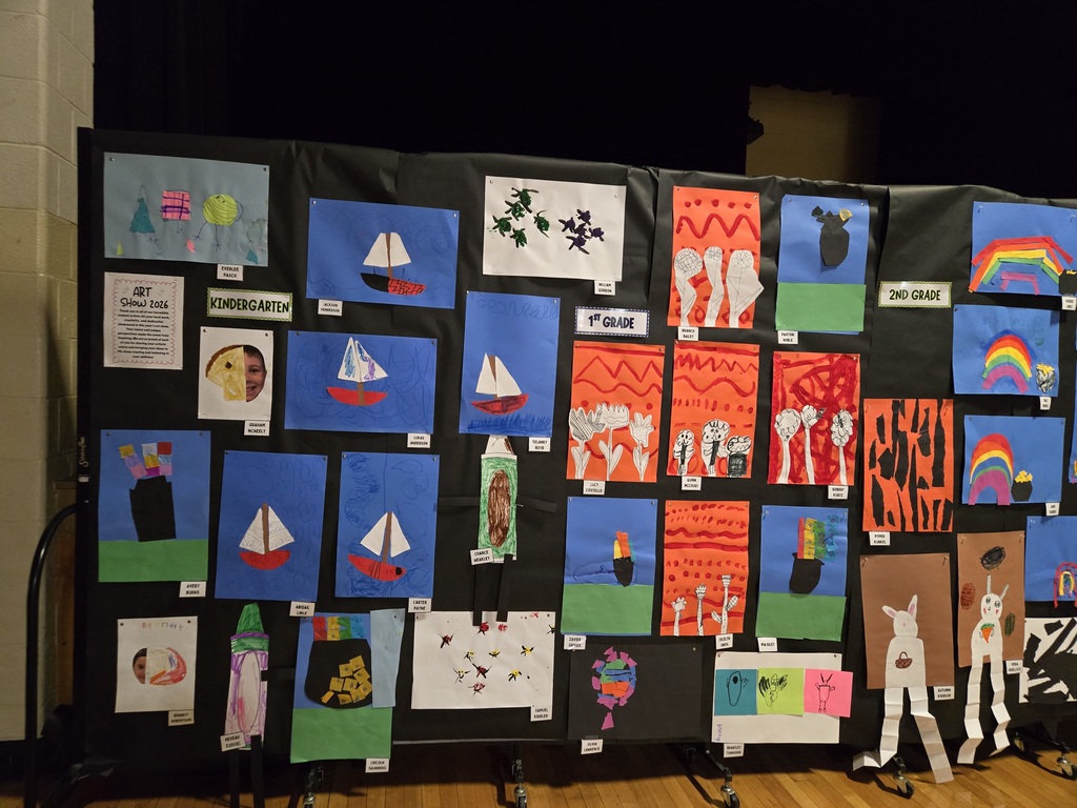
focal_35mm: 23
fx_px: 716
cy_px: 404
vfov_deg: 58.9
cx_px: 538
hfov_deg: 73.9
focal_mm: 5.4
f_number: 1.8
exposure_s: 1/60
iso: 1250
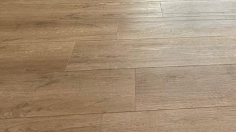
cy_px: -96
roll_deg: -1.0
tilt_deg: -3.5
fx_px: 269
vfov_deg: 20.7
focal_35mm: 43
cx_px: 158
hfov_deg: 46.6
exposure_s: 1/99
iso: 100
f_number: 2.2
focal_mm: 2.22
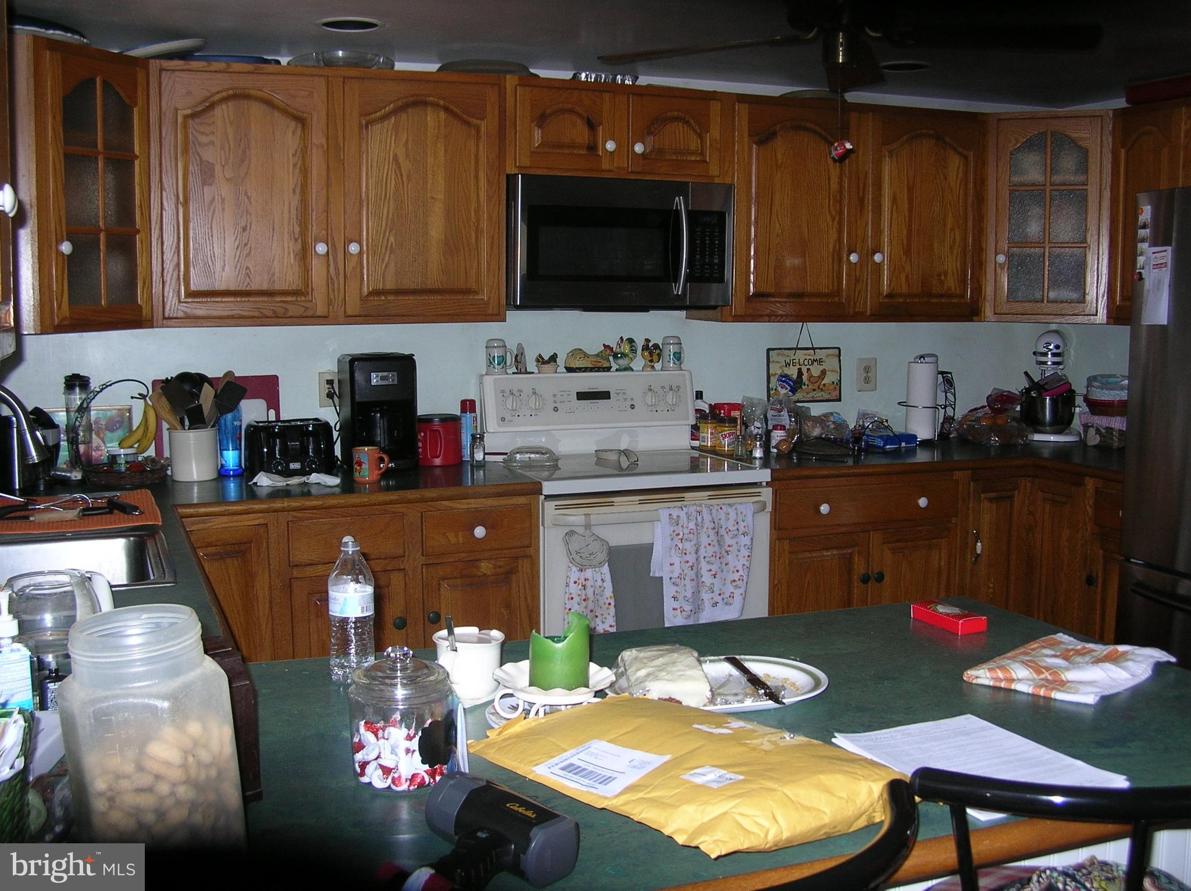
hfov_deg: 51.4
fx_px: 1237
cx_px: 596
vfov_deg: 39.6
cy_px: 446
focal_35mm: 36
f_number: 2.7
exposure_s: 1/60.1
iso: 50
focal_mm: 6
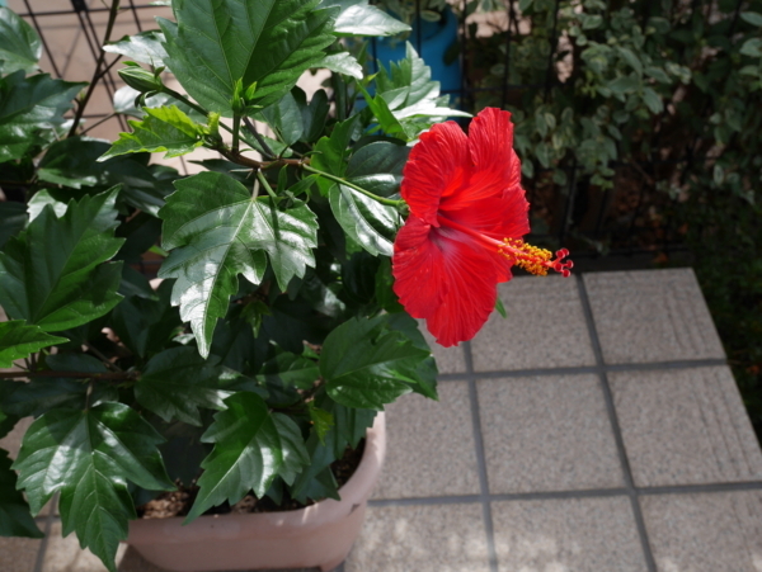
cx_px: 381
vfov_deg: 39.7
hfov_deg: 51.3
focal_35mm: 36
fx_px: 793
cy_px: 286
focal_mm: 18
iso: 200
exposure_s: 1/200
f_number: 6.3
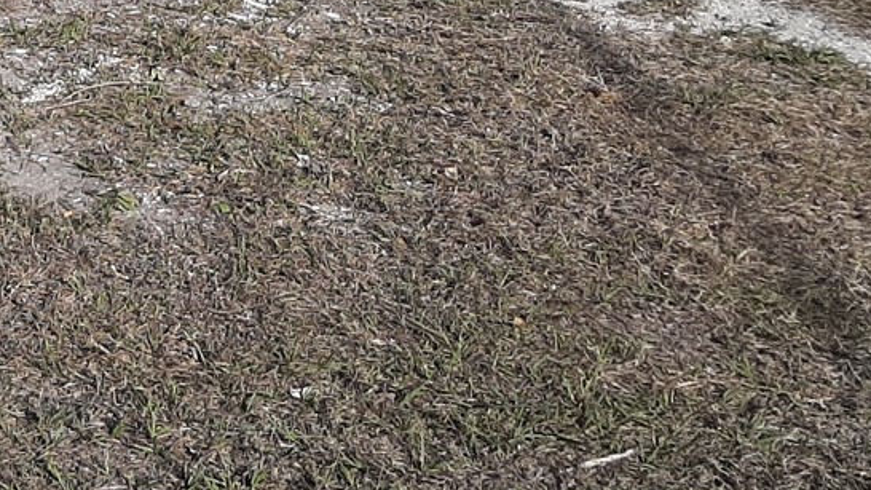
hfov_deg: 24.4
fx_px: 1917
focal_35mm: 83
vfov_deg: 13.8
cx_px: -2
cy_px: -223
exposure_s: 1/3876
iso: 40
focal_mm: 3.93
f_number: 1.7
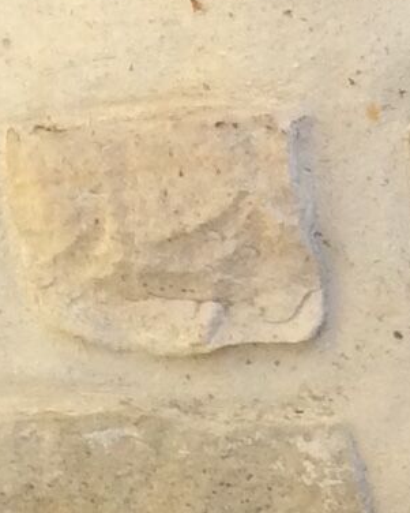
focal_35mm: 215
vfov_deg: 8.6
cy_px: 940
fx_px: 3260
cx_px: 1204
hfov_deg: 6.6
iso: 32
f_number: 2.4
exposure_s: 1/100
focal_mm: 3.3
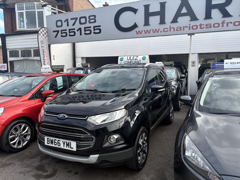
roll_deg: +0.2
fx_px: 180
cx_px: 120
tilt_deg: -6.1
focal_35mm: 26
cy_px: 90
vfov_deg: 53.1
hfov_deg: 67.3
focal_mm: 5.96
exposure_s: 1/959
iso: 50
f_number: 1.6
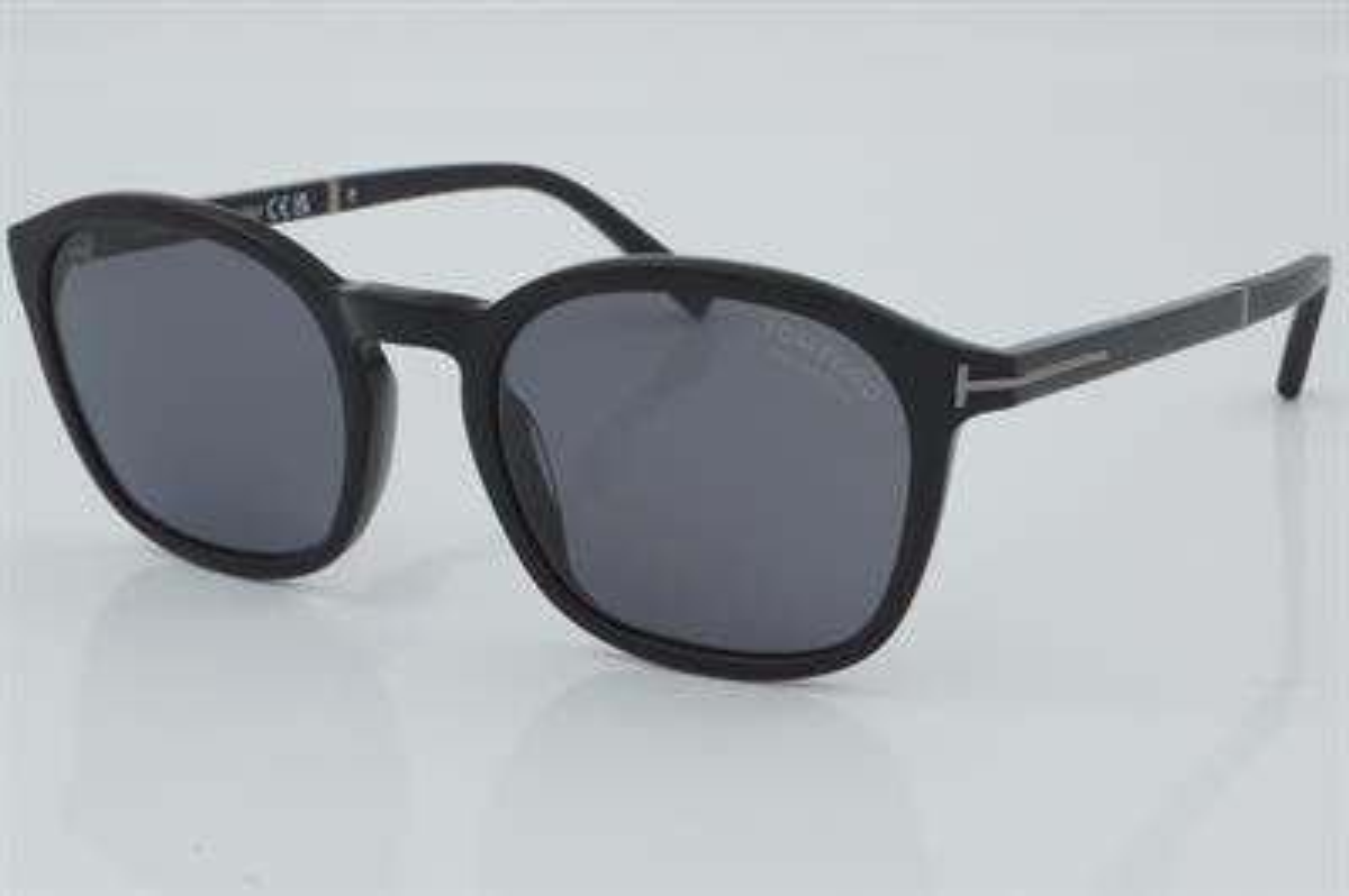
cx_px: 674
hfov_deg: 24.6
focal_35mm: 82
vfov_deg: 16.5
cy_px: 448
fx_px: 3089
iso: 100
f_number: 32
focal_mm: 55
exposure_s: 1/4
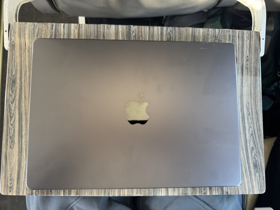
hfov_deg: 71.6
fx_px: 194
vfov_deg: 56.8
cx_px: 140
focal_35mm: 24
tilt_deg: -79.2
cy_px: 105
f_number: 1.78
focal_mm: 6.76
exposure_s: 1/77
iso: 200
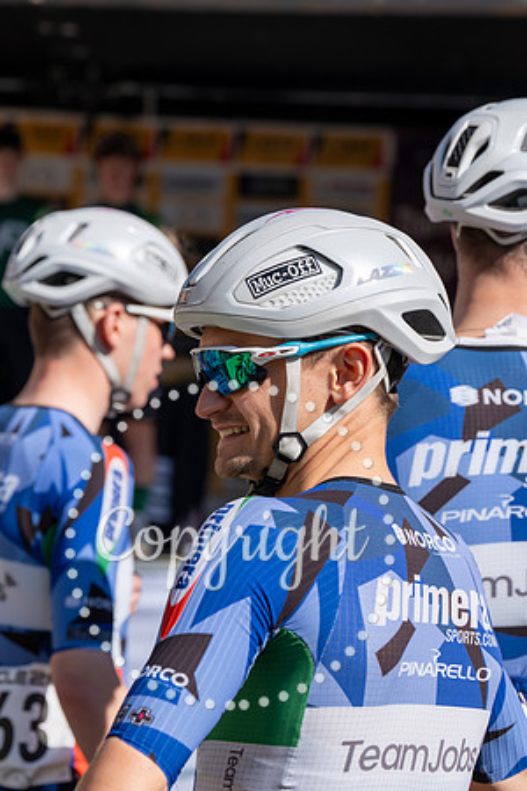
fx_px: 2569
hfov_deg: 11.7
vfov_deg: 17.5
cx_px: 264
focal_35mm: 117
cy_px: 396
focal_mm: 117
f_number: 6.3
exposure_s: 1/1000
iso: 200
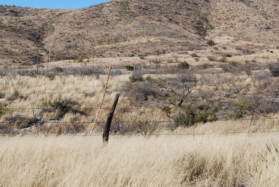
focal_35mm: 75
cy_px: 50
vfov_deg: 18.1
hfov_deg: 26.9
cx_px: 173
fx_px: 582
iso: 100
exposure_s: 1/250
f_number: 8
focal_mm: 30
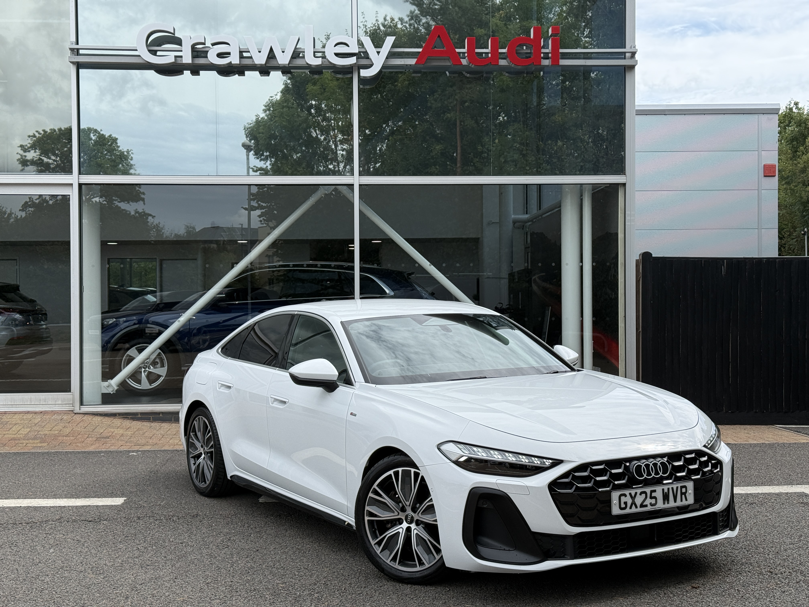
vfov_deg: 30.3
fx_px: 1122
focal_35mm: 48
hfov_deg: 39.7
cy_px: 304
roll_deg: +0.0
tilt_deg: +0.0
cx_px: 404
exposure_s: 1/3534
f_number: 1.78
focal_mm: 6.76
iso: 64
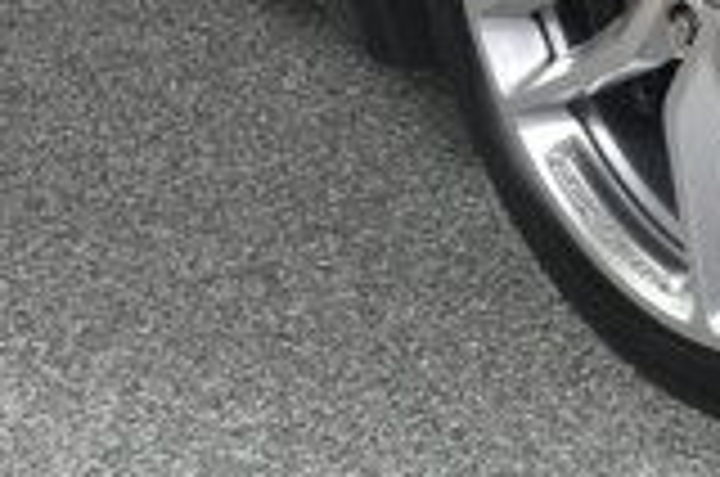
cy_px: -554
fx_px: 4611
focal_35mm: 231
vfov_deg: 5.8
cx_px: 886
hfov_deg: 8.8
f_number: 9
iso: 100
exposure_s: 1/200
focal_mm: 24
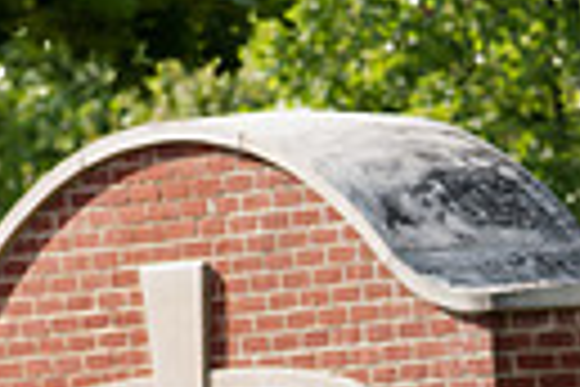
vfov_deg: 1.0
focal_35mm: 1347
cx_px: 567
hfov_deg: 1.5
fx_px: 21700
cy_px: 709
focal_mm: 300
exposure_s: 1/640
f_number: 5.6
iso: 320
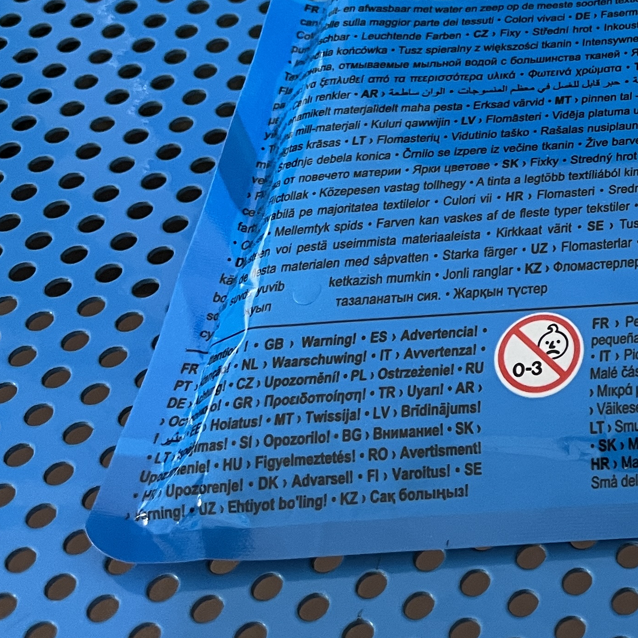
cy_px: 72
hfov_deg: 22.3
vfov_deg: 25.0
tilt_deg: -48.0
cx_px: 888
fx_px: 1397
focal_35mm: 67
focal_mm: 5.1
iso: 160
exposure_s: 1/60
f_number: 1.6
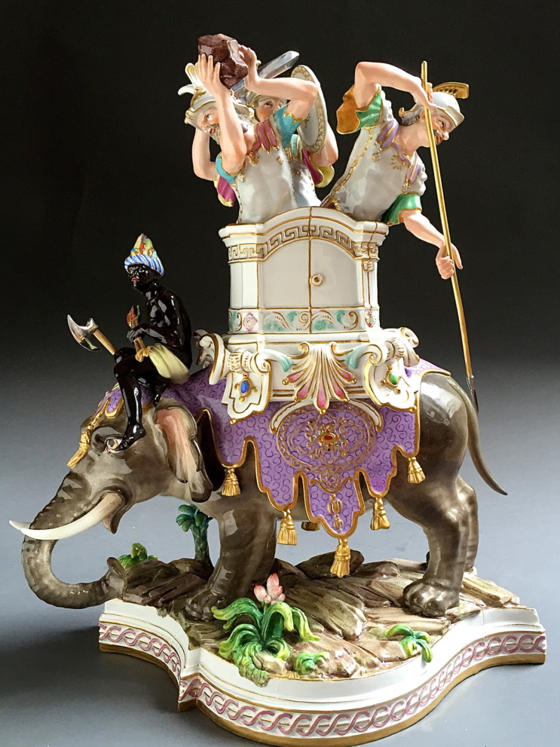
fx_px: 647
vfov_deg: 60.0
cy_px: 378
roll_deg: +0.2
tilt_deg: -9.4
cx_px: 280
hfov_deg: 46.8
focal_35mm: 30
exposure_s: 1/30
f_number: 2.2
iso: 40
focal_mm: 4.15
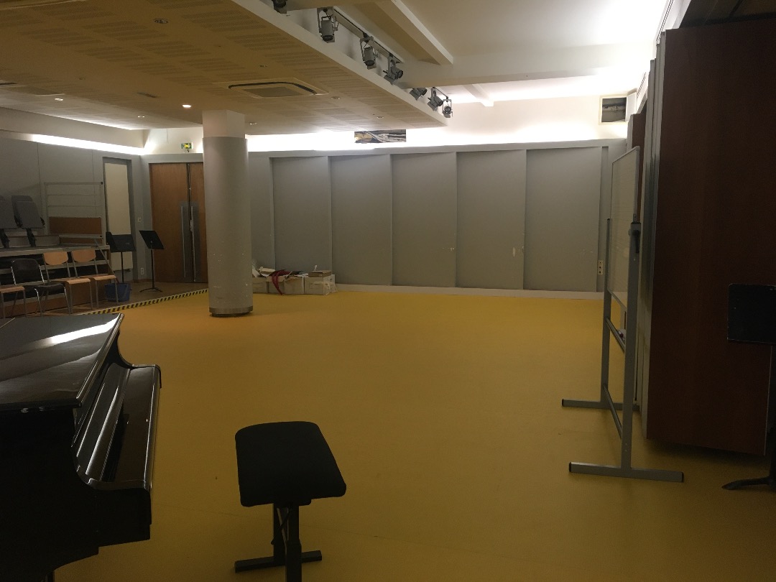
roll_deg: +0.1
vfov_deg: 48.2
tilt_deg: -8.1
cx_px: 388
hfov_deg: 61.7
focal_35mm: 29
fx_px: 650
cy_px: 291
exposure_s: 1/33
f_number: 2.2
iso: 125
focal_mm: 4.15
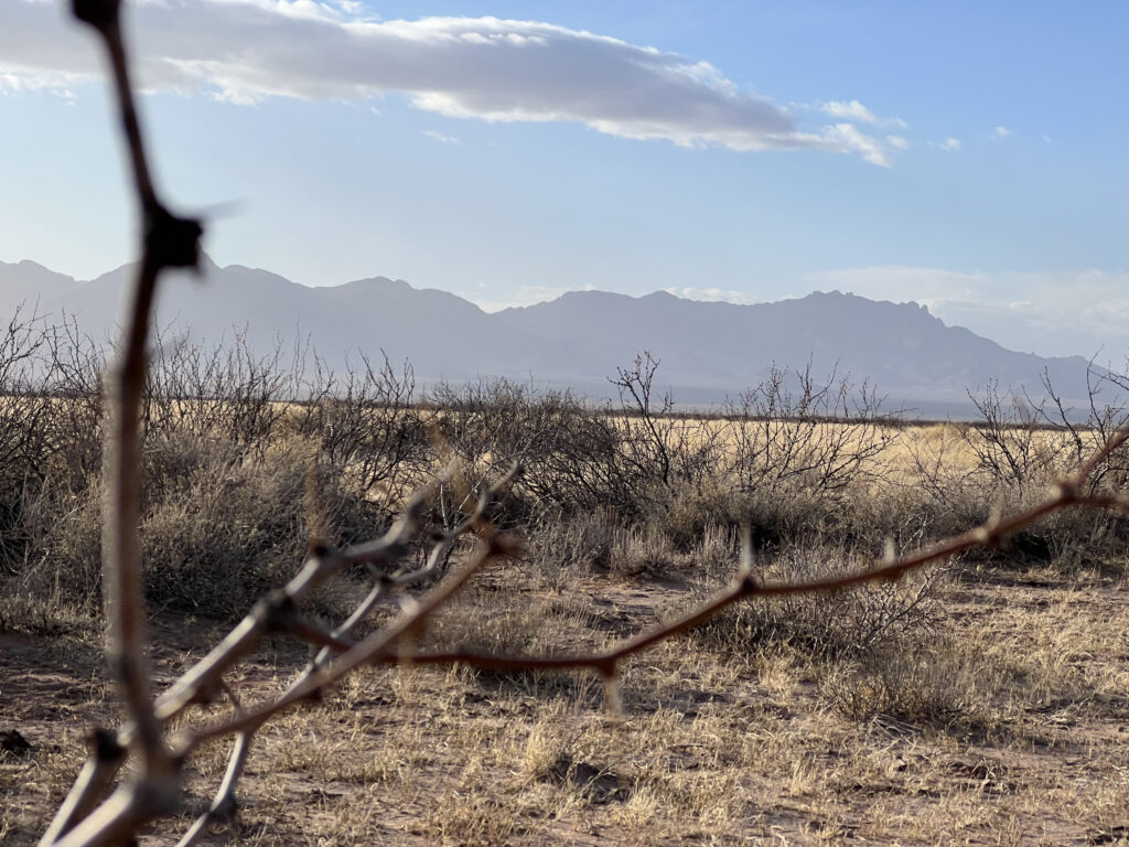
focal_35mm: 77
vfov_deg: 19.1
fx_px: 2511
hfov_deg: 25.3
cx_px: 564
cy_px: 424
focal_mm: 9
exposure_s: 1/1488
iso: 32
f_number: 2.8
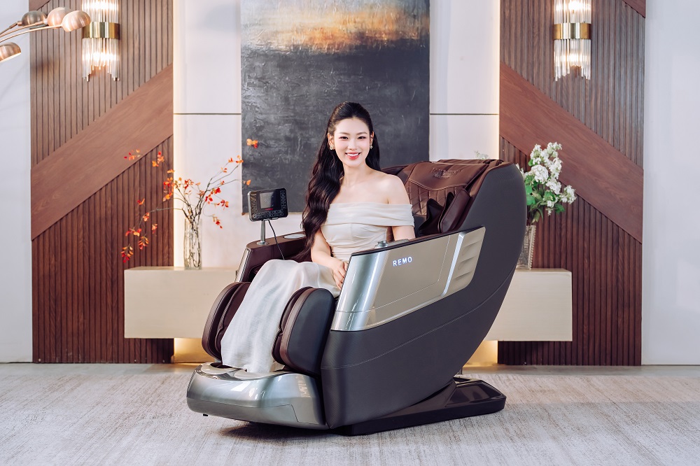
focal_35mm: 73
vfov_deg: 18.7
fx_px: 1419
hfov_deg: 27.7
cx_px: 350
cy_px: 233
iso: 1250
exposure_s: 1/200
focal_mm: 73
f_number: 3.5
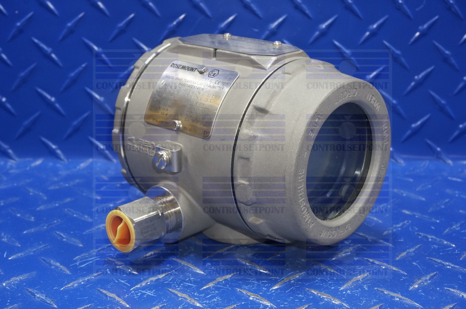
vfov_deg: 22.5
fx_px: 775
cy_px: 154
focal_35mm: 60
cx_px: 233
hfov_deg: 33.4
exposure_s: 1/15
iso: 800
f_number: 10
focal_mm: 40
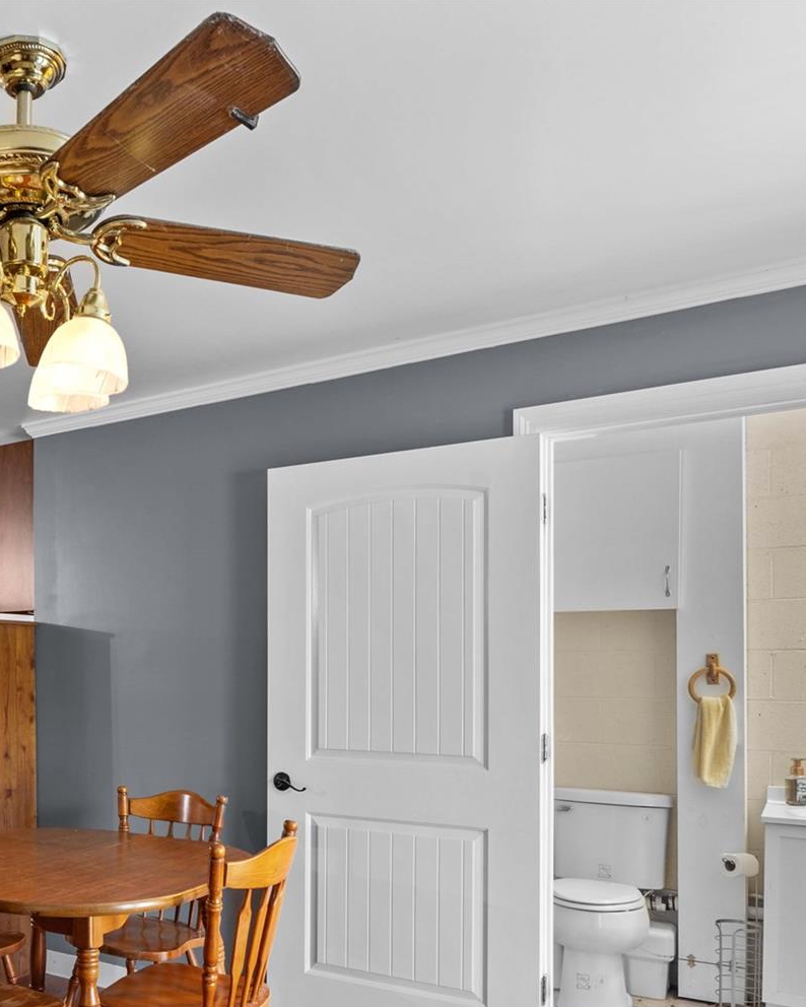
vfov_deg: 55.7
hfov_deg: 43.2
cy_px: 689
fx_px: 924
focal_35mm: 31
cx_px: 86
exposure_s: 2.5
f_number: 8
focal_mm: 16
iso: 100
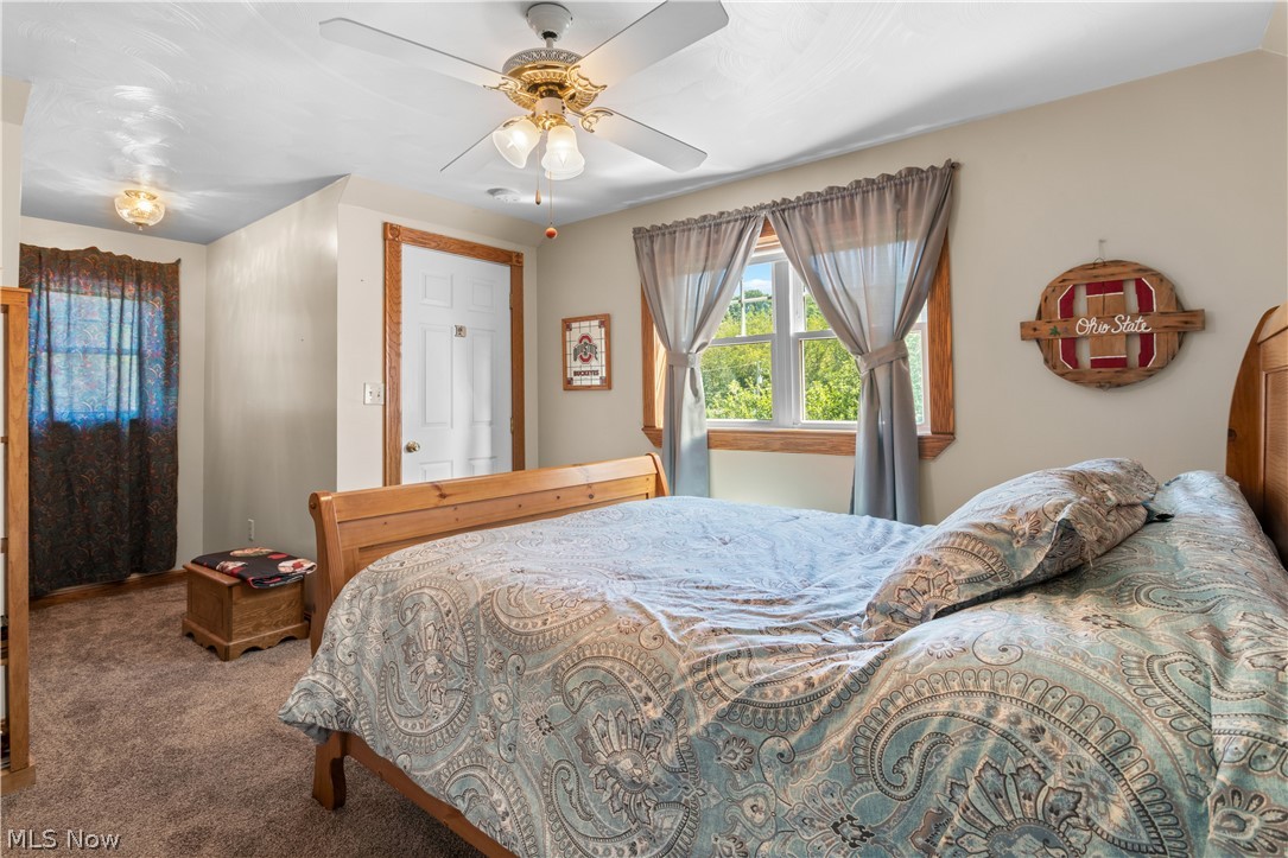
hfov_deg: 93.3
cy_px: 429
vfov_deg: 70.4
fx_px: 608
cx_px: 644
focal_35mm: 17
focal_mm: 17
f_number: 10
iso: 400
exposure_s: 1/2
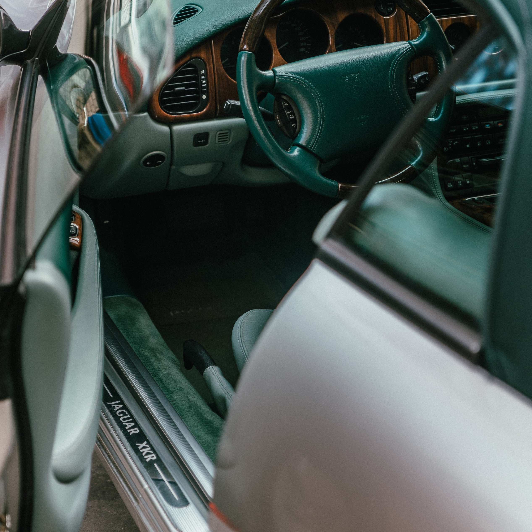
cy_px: 302
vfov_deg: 19.3
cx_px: 265
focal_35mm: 90
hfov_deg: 19.3
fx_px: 1565
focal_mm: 70
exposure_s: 1/30
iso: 100
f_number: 2.8
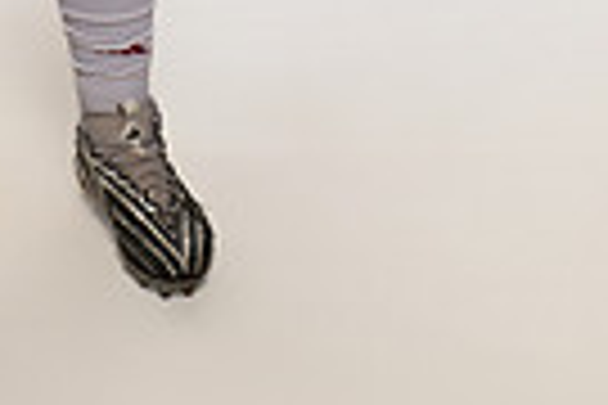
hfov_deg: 12.6
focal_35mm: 160
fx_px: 2702
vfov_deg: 8.0
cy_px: -558
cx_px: -50
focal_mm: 48
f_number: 6.3
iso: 500
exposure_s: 1/200
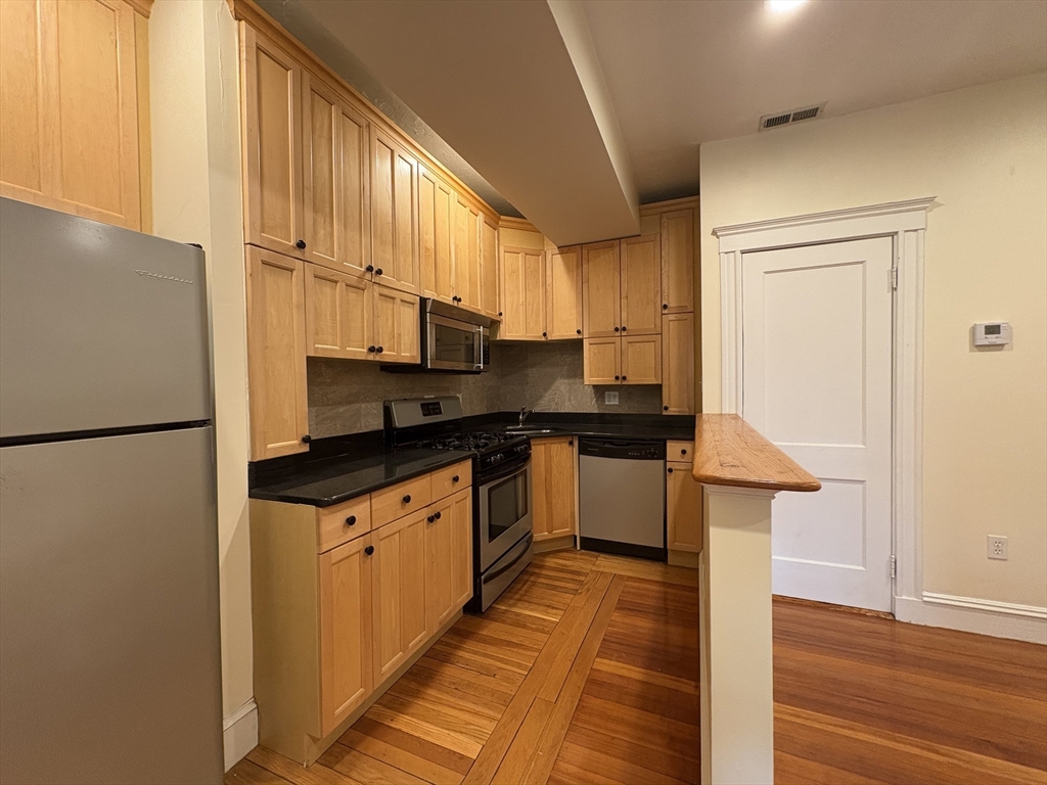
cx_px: 524
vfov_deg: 85.7
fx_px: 423
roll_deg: +1.9
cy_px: 392
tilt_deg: -1.0
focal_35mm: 14
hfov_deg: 102.1
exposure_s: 1/60
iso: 320
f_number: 2.2
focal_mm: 2.22
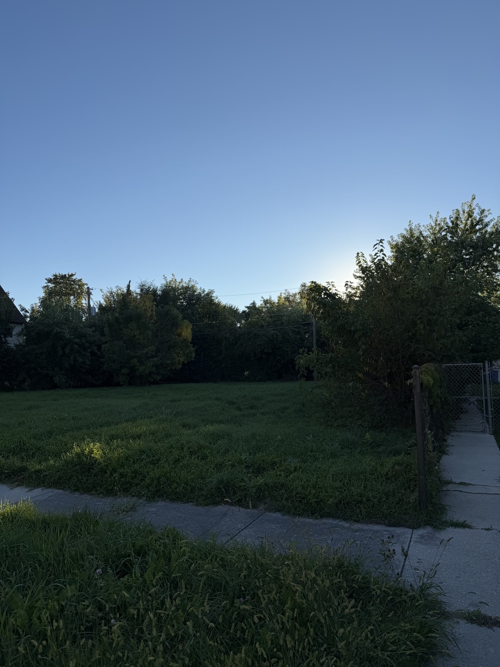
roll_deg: +1.2
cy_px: 334
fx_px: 462
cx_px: 250
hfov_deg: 56.8
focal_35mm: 24
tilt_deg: +4.1
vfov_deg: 71.6
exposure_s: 1/3279
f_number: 1.78
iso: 80
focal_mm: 6.76
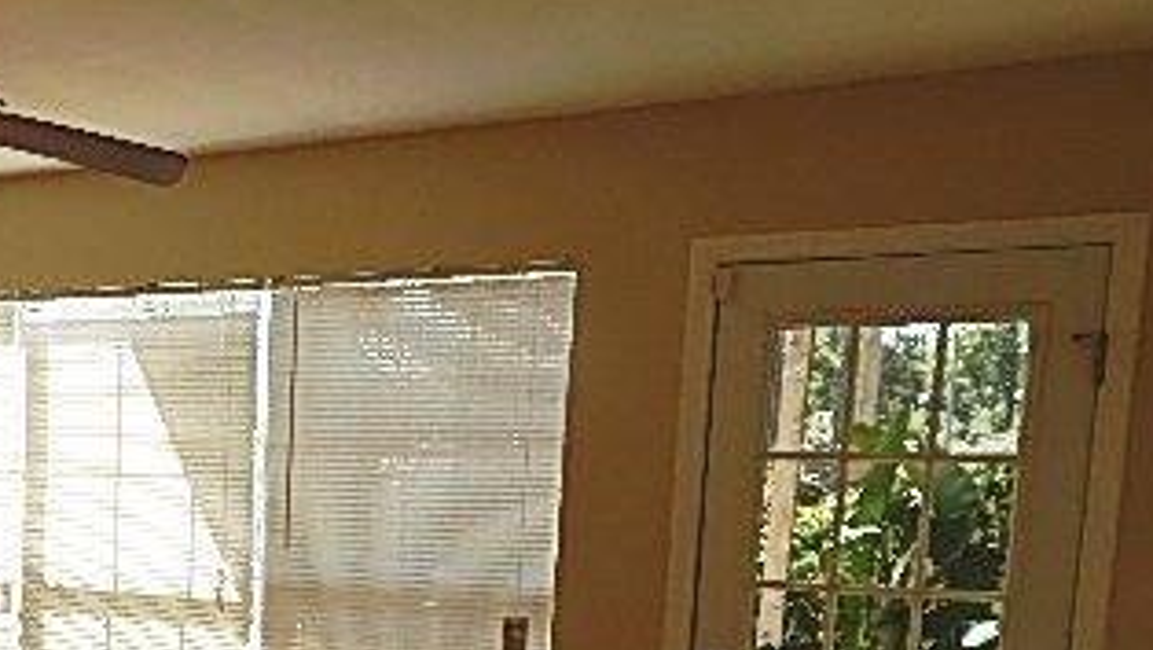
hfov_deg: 36.5
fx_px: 1560
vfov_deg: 22.4
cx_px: 4
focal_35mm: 51
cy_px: 687
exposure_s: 1/400
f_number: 3
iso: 125
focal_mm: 4
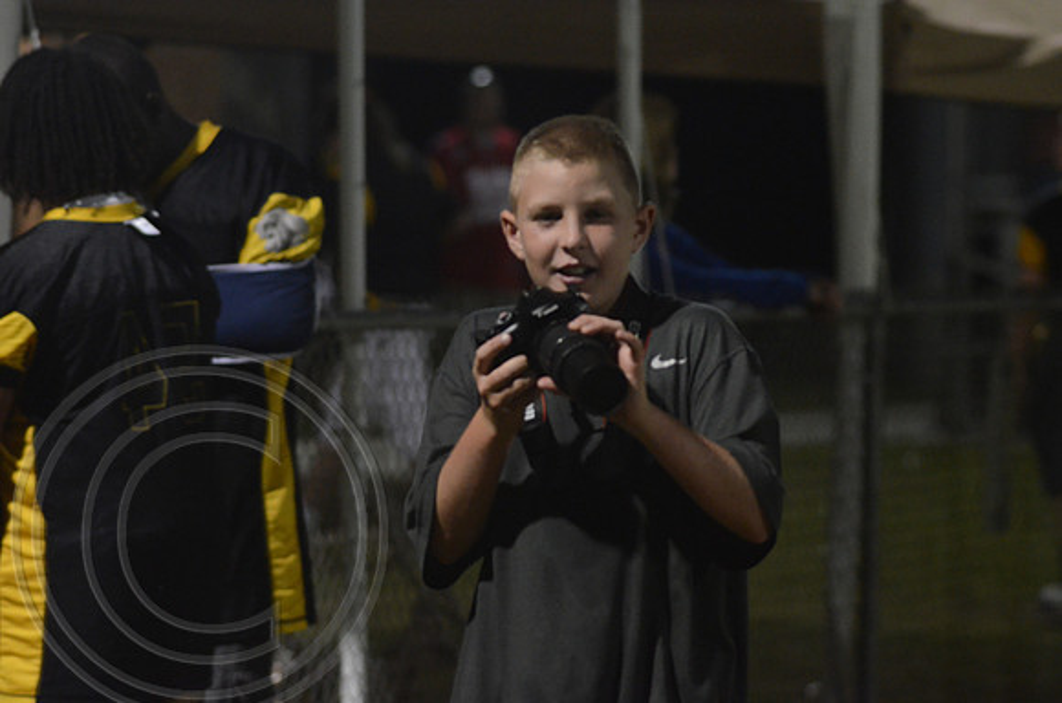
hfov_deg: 6.9
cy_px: 352
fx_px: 8831
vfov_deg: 4.6
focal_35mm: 300
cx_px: 531
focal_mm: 200
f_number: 5.6
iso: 3200
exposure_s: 1/100
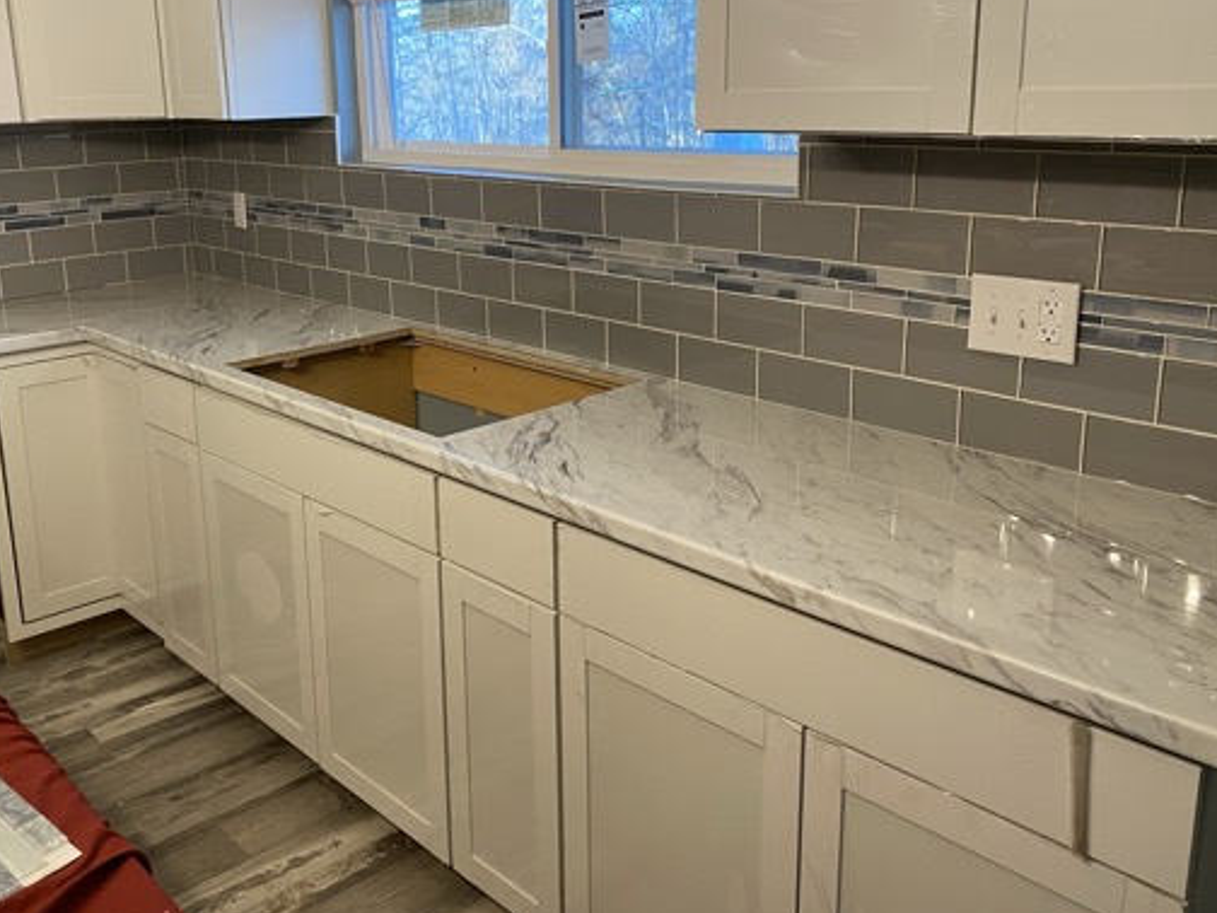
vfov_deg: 42.7
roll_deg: +2.1
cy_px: 367
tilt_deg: -15.7
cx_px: 493
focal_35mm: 33
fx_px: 1160
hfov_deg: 55.0
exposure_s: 1/60
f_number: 1.8
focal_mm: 4.25
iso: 125
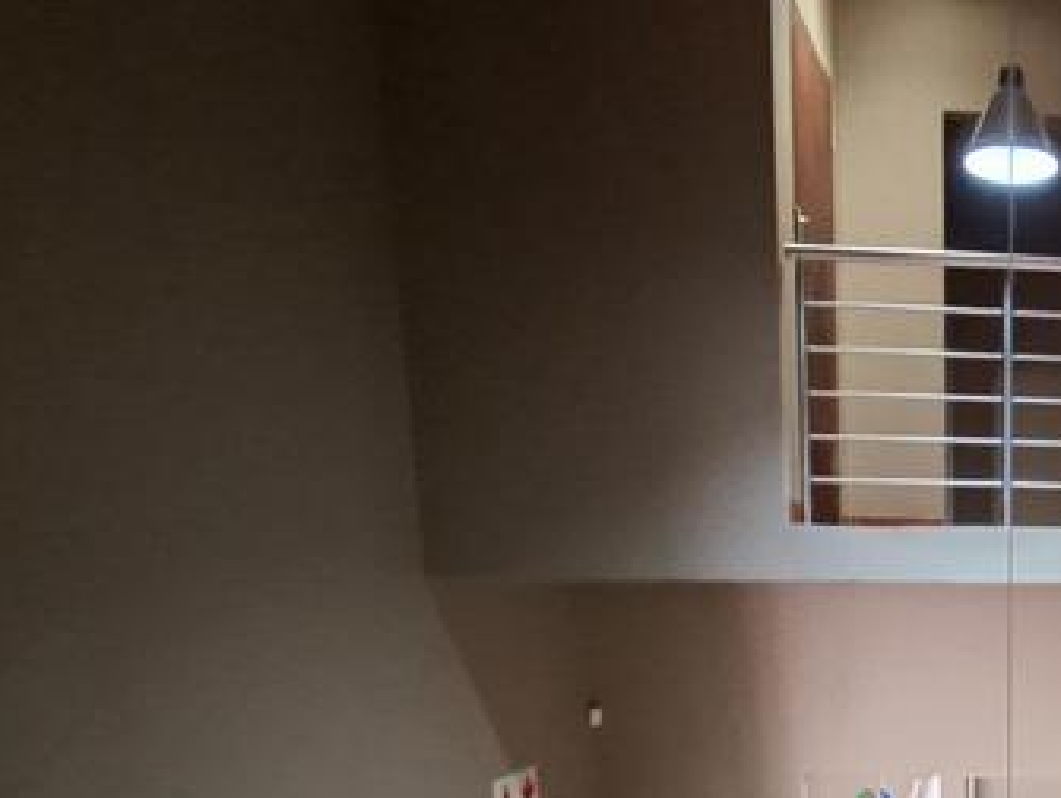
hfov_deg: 46.5
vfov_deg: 41.2
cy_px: 747
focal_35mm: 31
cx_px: 1109
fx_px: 951
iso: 500
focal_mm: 1.74
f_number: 2.2
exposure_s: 1/20
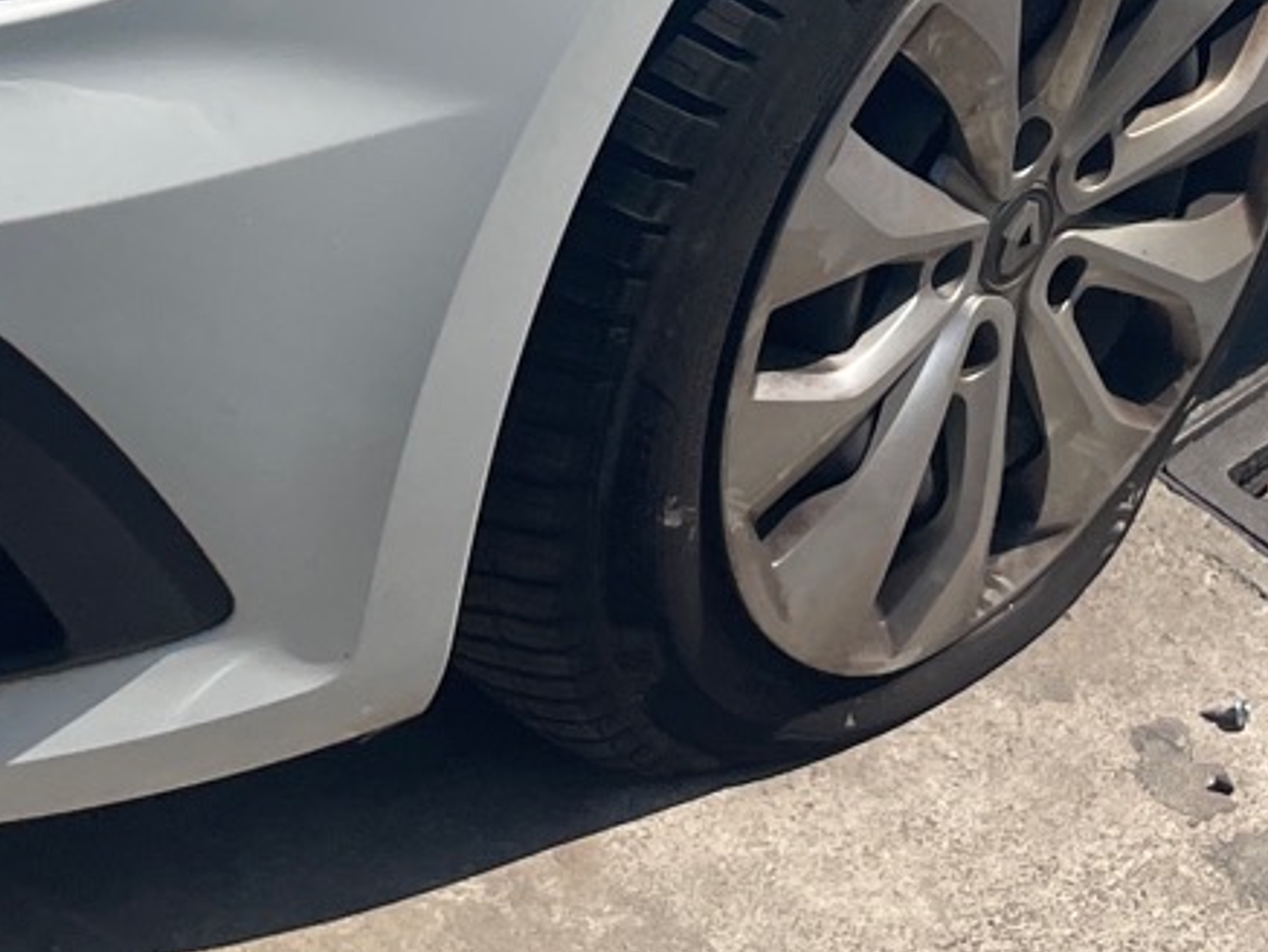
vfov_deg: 12.9
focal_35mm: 107
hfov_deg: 18.4
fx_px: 3921
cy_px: -624
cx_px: 641
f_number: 1.6
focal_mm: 4.2
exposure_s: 1/6897
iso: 32
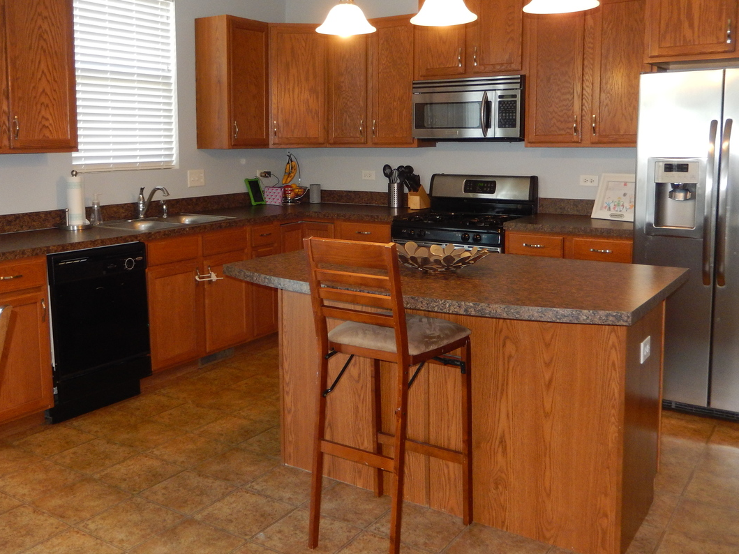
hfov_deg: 53.8
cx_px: 315
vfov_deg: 41.6
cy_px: 220
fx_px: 726
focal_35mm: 34
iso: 280
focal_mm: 4.5
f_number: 3.4
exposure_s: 1/30
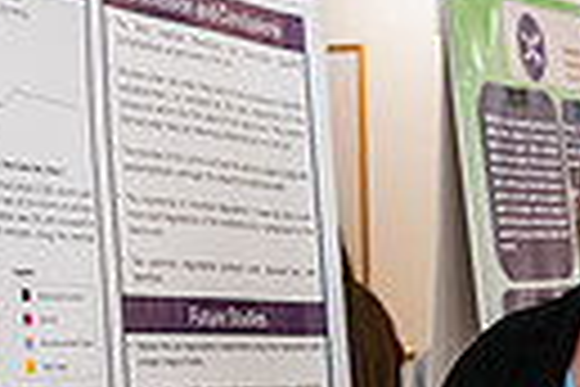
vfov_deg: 9.4
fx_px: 2320
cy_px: 484
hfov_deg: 13.9
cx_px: 656
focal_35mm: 144
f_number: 3.5
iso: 2000
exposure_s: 1/200
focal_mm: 32
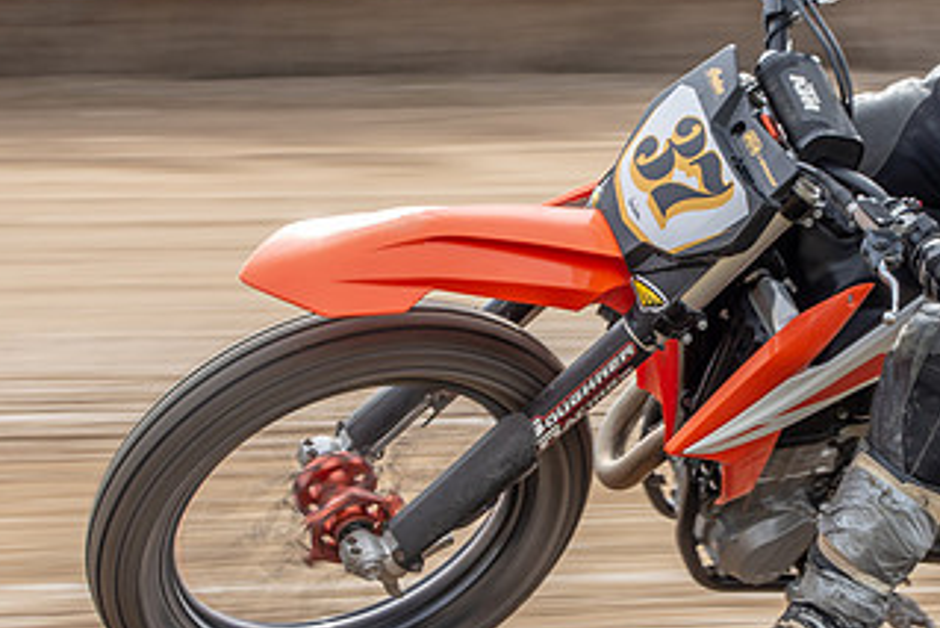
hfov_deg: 7.3
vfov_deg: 4.9
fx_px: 7340
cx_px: 708
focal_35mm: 281
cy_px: 123
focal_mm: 86
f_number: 10
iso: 125
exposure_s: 1/125
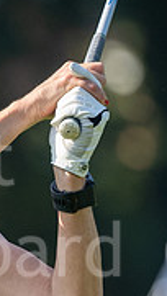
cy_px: 250
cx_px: -201
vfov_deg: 1.1
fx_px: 15951
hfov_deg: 0.6
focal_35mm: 2029
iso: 160
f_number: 4
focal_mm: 300
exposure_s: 1/1000
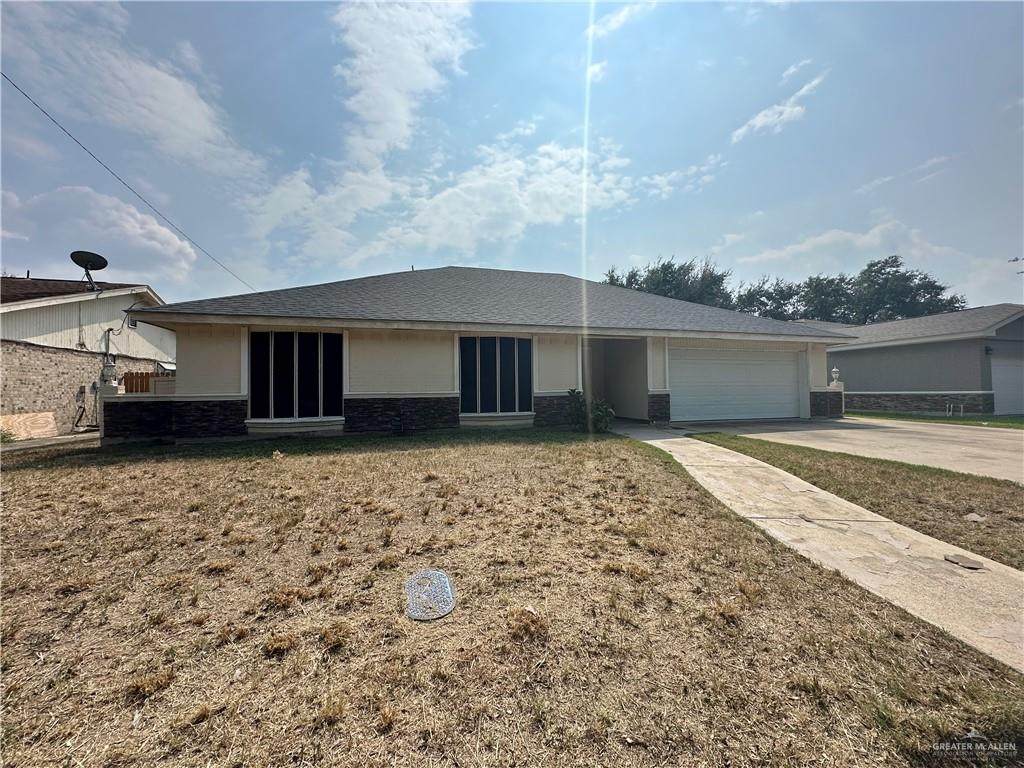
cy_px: 384
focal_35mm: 14
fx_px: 414
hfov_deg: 102.1
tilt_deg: +0.8
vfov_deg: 85.7
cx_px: 512
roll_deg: +0.7
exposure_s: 1/4132
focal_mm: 2.22
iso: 50
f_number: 2.2
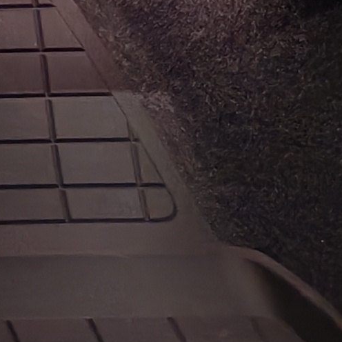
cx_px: -732
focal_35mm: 219
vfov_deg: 7.9
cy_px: -48
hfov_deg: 7.0
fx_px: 2448
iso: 800
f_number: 1.9
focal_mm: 6.12
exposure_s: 1/50
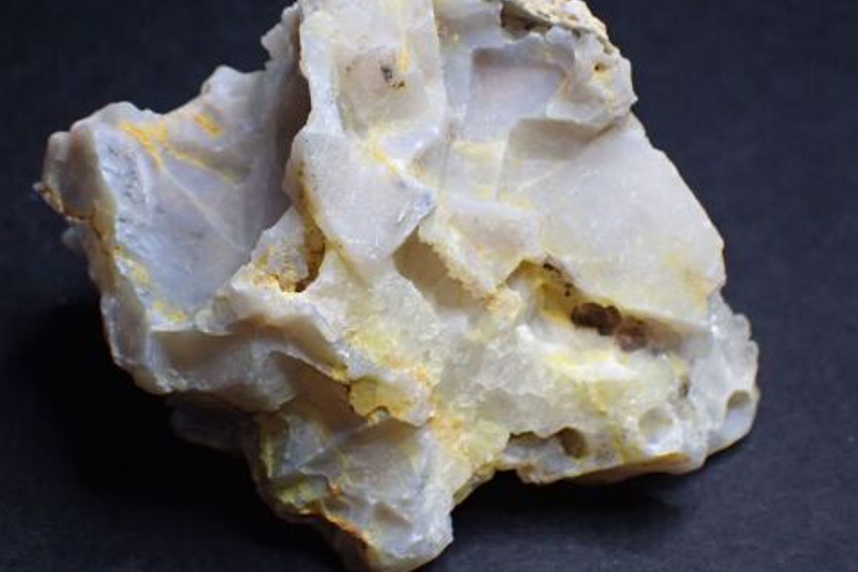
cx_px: 426
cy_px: 253
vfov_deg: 13.0
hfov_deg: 19.5
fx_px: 2503
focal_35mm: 105
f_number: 4.9
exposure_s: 1/200
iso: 800
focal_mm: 18
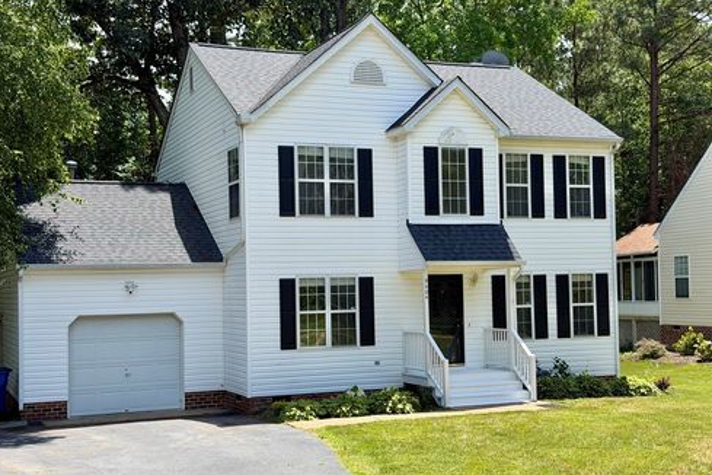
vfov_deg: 26.5
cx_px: 354
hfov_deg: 38.9
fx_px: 1009
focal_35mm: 51
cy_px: 262
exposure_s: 1/2577
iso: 64
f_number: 1.78
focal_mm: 6.76
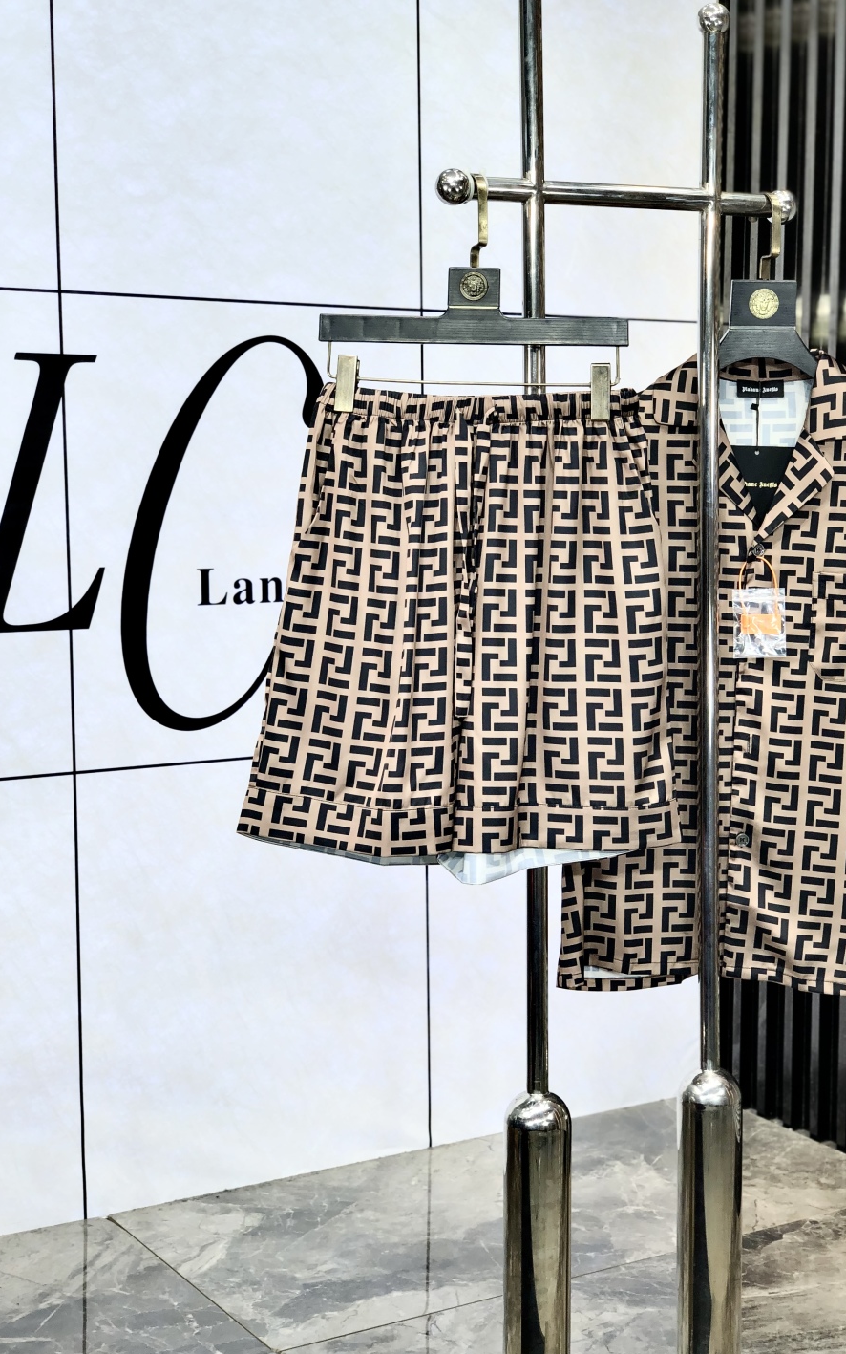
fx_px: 2065
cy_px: 687
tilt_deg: -5.3
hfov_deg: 23.1
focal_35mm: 56
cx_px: 506
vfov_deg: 36.3
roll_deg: +1.0
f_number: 2.4
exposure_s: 1/257
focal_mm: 6
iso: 16
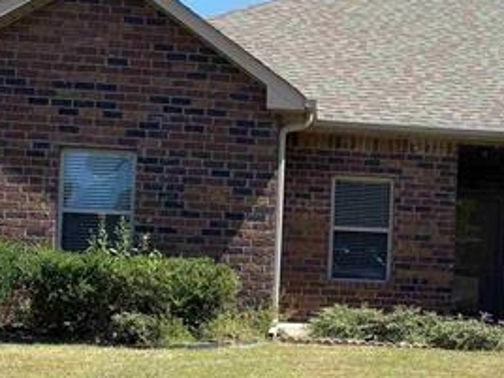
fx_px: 903
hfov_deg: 30.2
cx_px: 425
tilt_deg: +1.0
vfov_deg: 23.5
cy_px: 250
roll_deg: -3.2
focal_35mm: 62
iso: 32
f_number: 1.8
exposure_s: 1/1629
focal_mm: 4.25
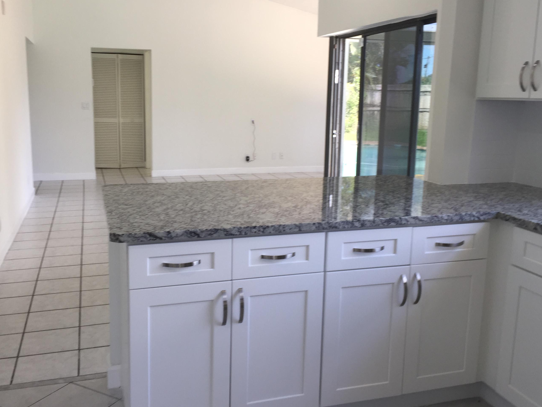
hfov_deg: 53.9
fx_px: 532
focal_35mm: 34
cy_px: 188
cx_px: 258
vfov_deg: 41.8
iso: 32
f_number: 2.2
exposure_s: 1/60
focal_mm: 4.15
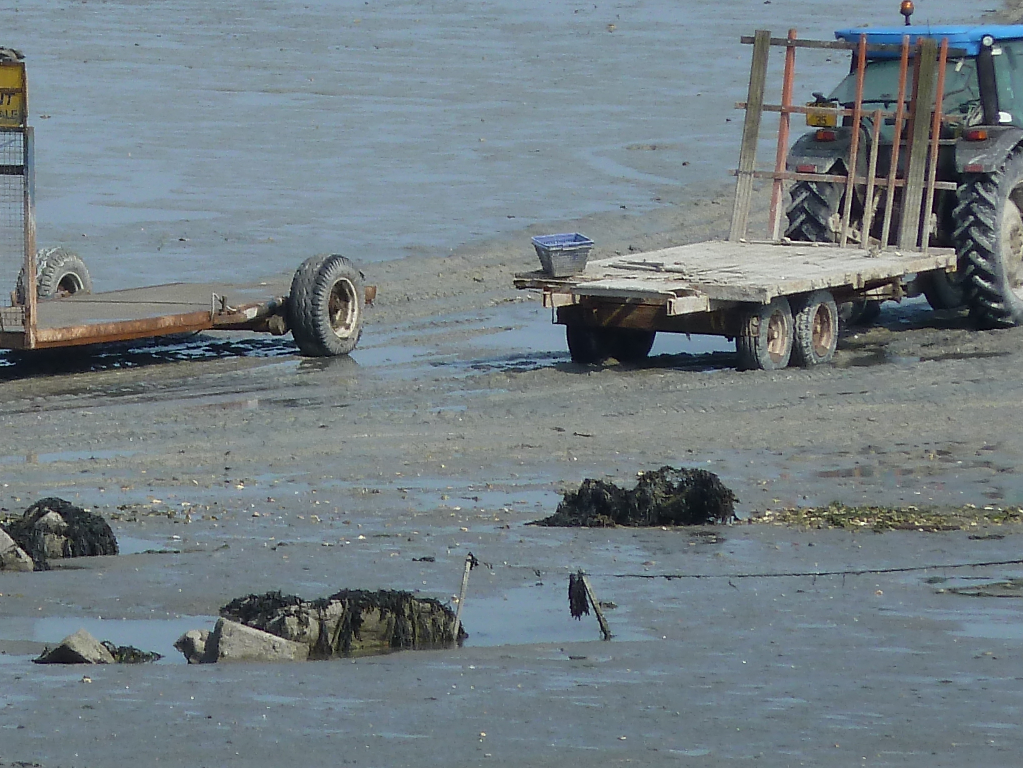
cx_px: 233
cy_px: 216
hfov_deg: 2.5
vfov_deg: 1.9
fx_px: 23054
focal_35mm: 780
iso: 80
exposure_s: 1/400
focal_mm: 49.2
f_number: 5.6
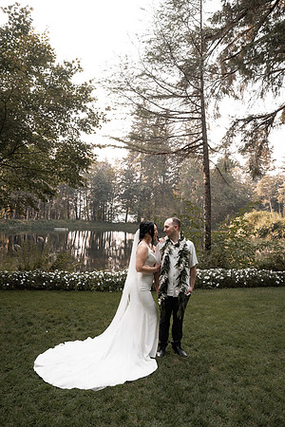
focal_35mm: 24
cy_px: 214
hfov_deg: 53.1
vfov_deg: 73.7
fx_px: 285
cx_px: 142
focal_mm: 24
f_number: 3.5
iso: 200
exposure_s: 1/320
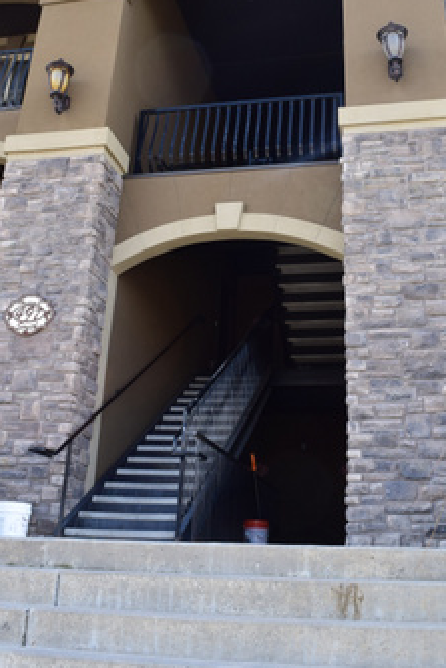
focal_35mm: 39
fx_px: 723
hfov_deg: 34.3
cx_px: 237
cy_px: 245
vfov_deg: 49.0
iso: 400
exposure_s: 1/125
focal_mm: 18
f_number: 9
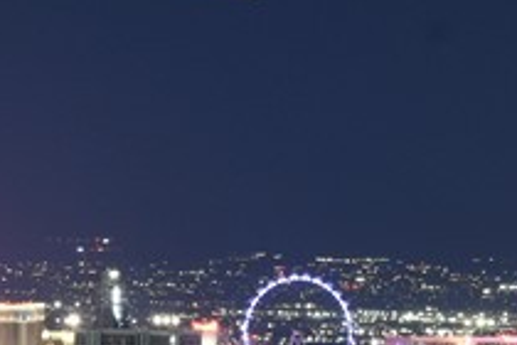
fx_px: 14461
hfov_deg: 2.0
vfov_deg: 1.4
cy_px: -118
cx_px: 423
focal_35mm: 1007
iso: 400
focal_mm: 130
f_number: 16
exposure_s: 8
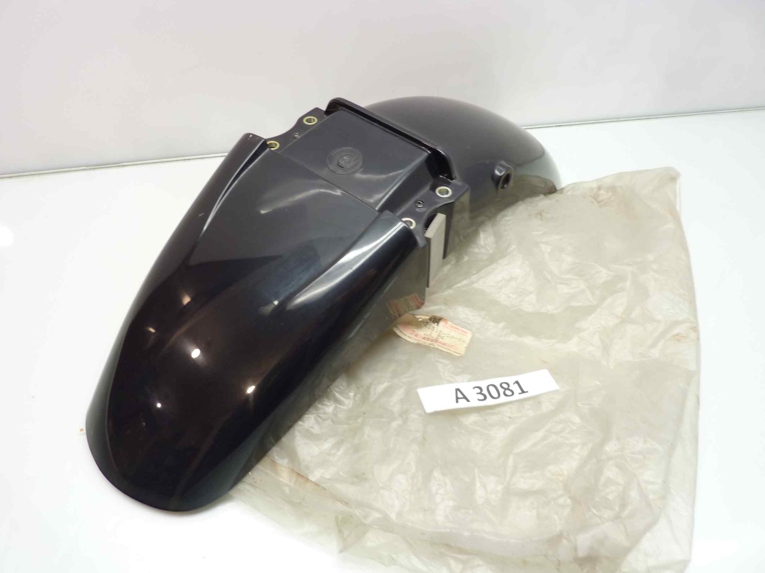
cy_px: 297
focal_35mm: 26
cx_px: 375
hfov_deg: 67.3
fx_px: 575
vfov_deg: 53.0
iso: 80
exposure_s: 1/8
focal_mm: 4.1
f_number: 3.3
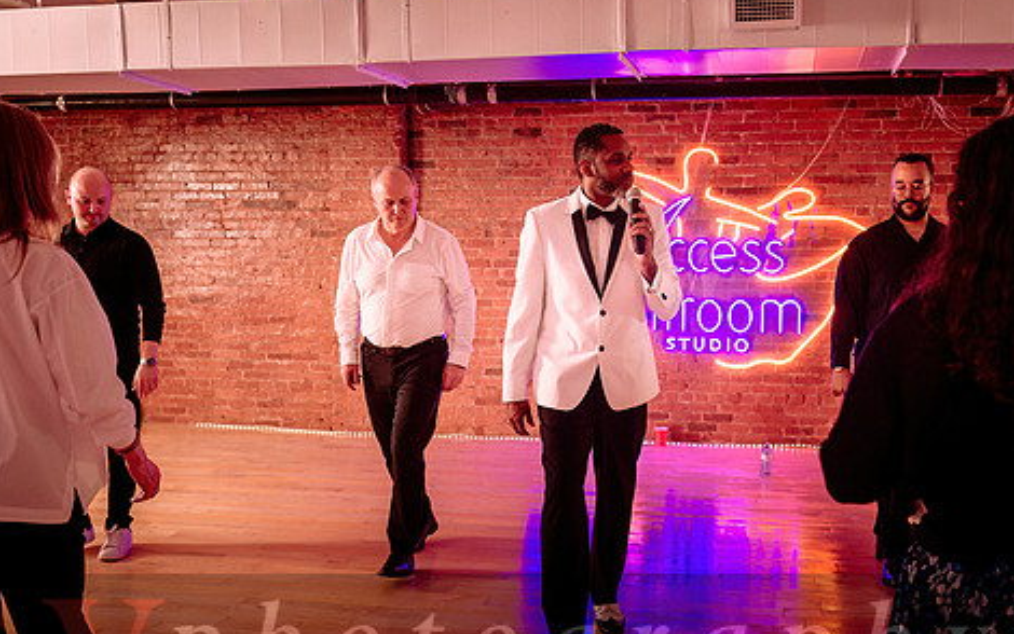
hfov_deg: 50.0
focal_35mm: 39
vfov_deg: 32.8
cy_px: 308
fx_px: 1078
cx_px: 614
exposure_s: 1/125
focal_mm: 27
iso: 1250
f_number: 2.8
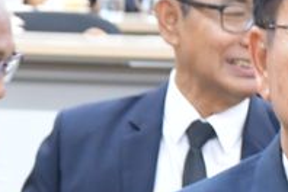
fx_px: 3224
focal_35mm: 403
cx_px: 31
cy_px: 283
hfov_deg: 5.1
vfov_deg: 3.4
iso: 5600
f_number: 4.8
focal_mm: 52
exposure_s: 1/60
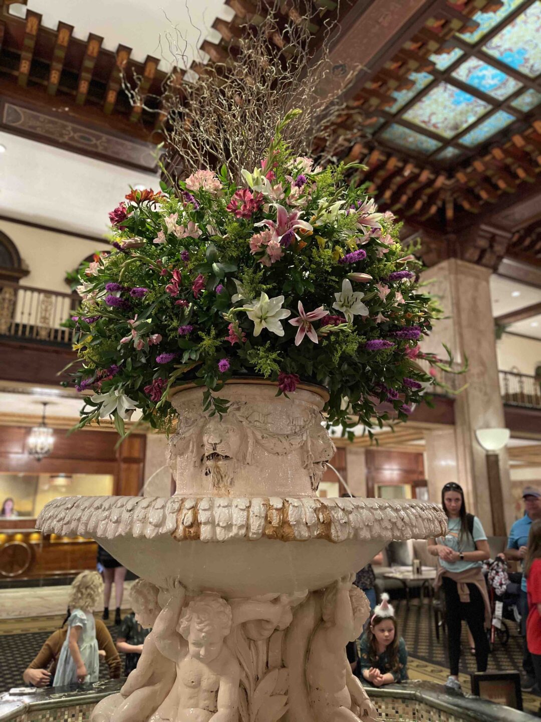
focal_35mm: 26
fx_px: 542
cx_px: 270
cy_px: 361
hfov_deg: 53.1
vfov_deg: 67.3
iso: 640
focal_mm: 5.1
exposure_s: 1/30
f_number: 1.6
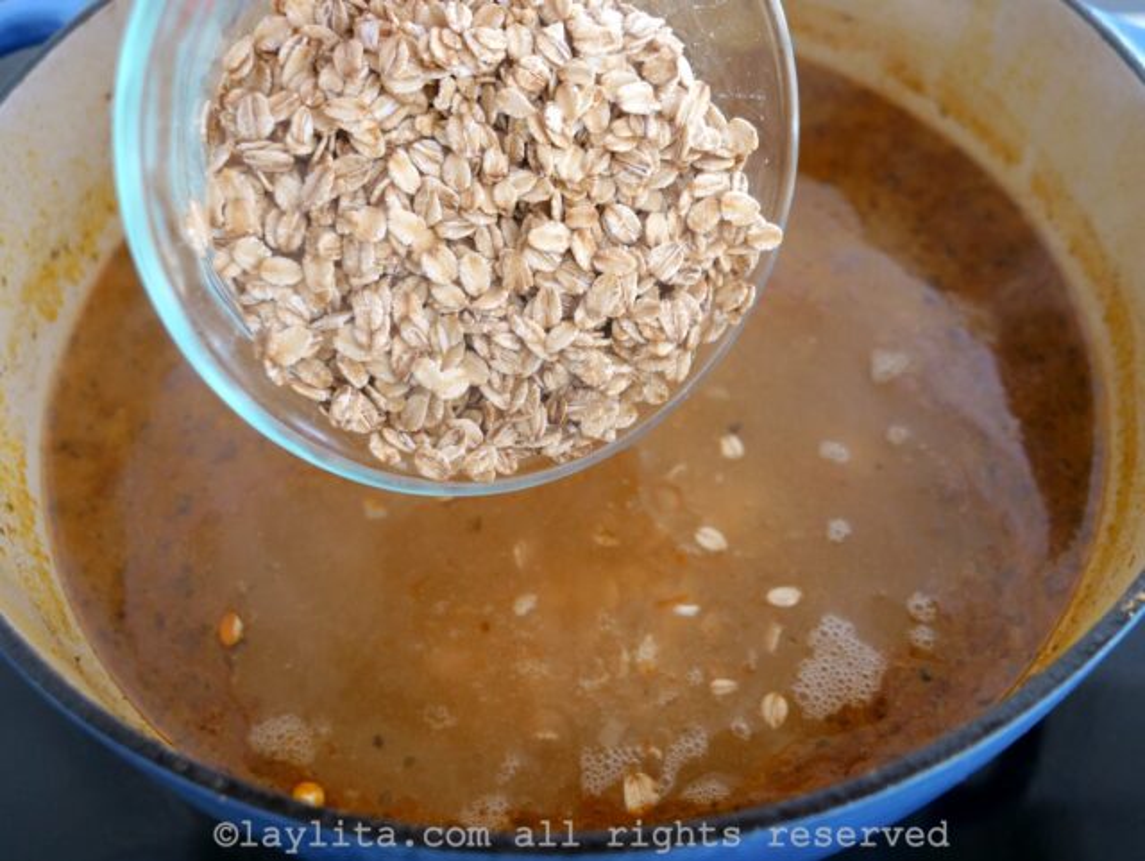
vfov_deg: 46.9
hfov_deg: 59.9
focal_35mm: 30
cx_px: 572
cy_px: 430
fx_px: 993
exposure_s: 1/125
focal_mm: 15
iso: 640
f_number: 3
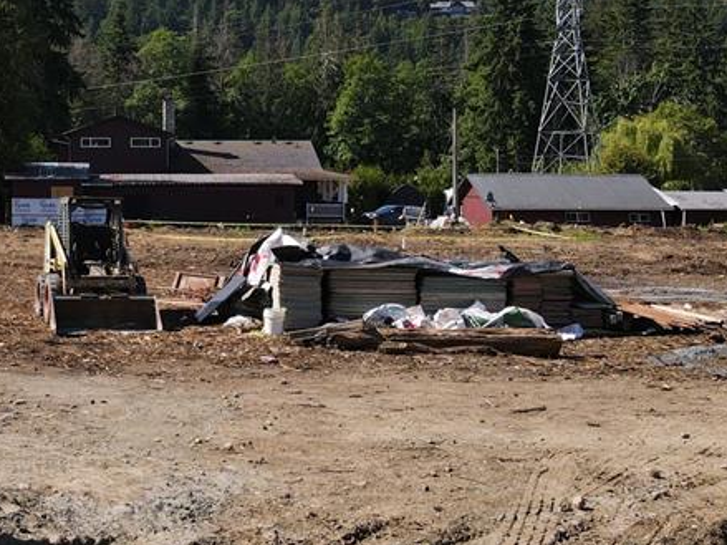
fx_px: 1176
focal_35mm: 56
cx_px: 124
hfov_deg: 33.2
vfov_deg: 25.8
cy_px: 142
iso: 100
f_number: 2.8
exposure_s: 1/40
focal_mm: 4.5
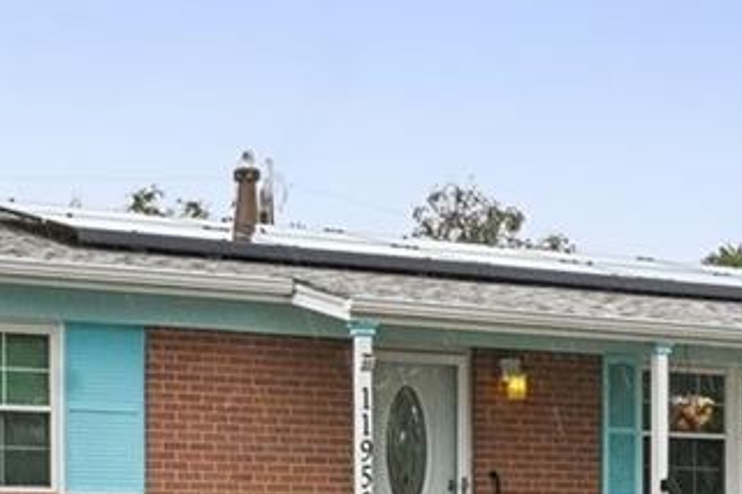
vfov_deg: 12.6
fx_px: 2163
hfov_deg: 19.5
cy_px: 640
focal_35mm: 105
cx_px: 366
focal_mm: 21
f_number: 10
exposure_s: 1/250
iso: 400
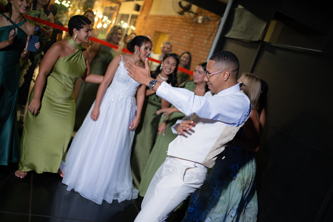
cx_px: 166
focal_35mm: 35
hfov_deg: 54.4
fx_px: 324
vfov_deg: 37.9
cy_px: 111
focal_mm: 35
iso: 2000
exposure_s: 1/400
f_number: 1.4
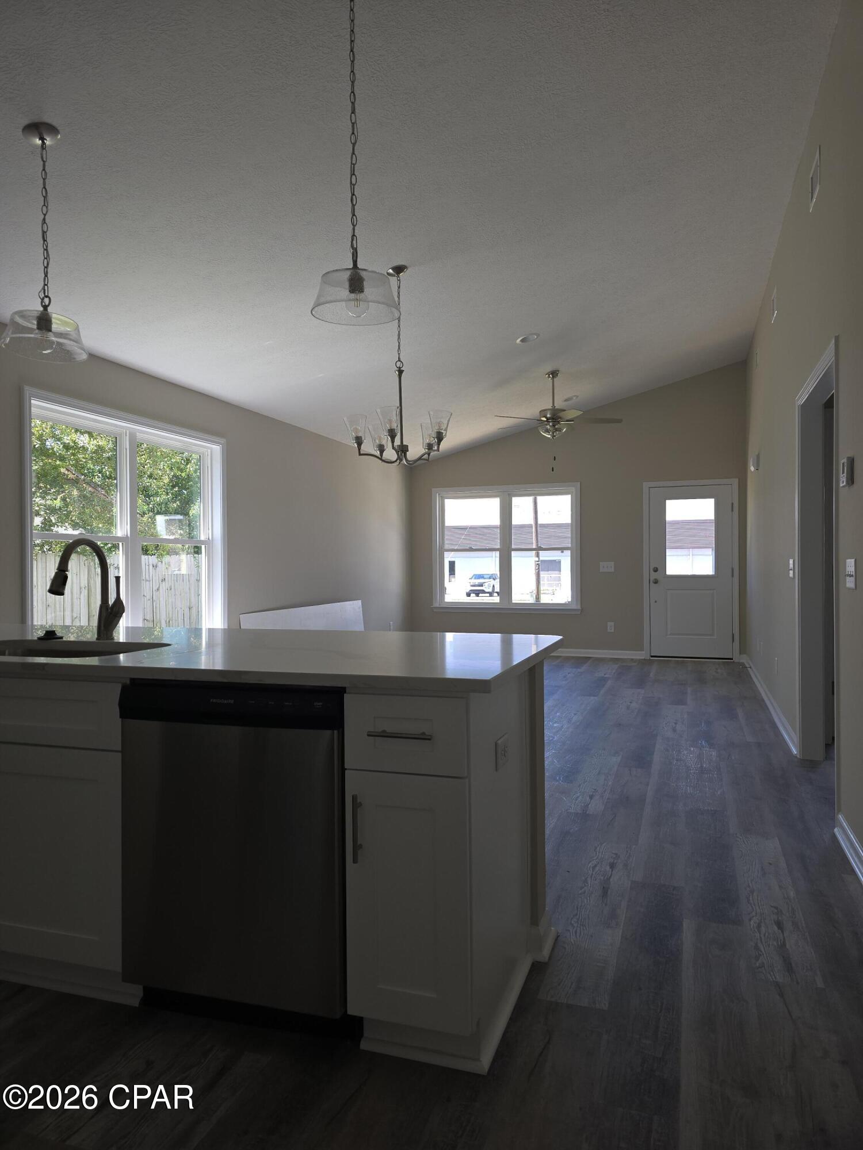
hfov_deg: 58.9
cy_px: 575
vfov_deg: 73.9
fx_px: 765
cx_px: 432
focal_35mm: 23
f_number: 1.7
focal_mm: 6.3
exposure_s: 1/120
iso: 25
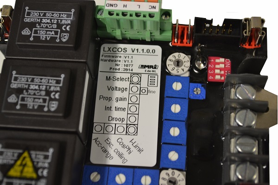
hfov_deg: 33.4
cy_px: 92
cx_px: 139
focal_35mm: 60
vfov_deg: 22.6
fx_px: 463
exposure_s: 1/15
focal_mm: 40
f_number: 5.3
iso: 900
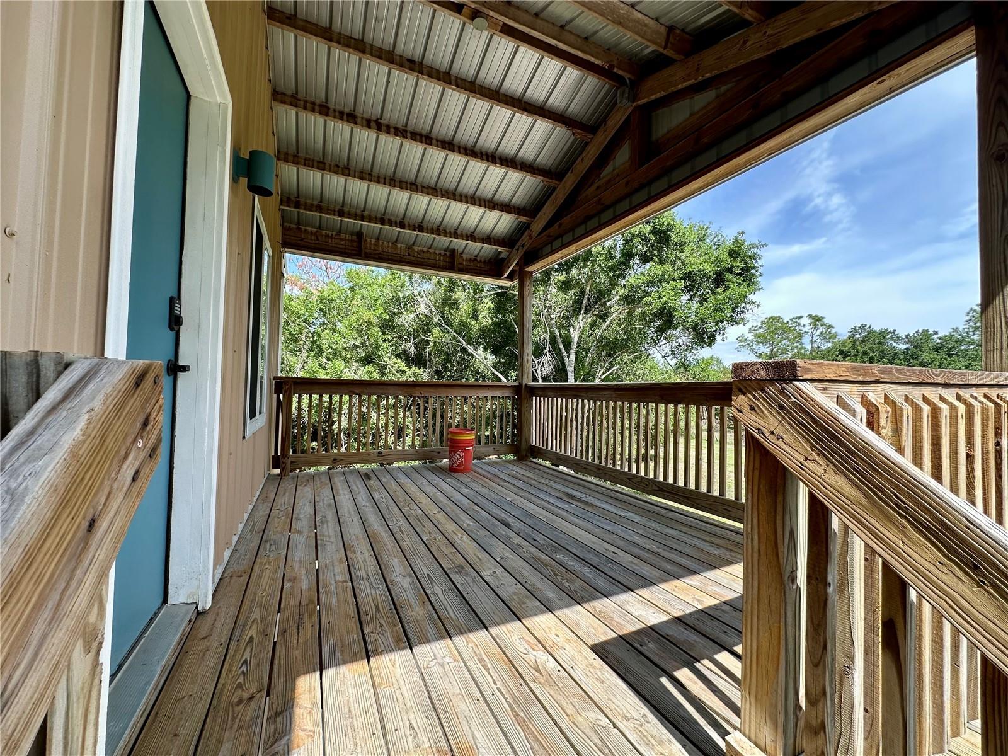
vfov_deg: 85.7
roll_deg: -1.6
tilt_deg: +2.0
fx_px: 408
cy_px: 378
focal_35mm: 14
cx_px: 504
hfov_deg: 102.1
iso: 40
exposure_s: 1/359
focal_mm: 2.22
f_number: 2.2
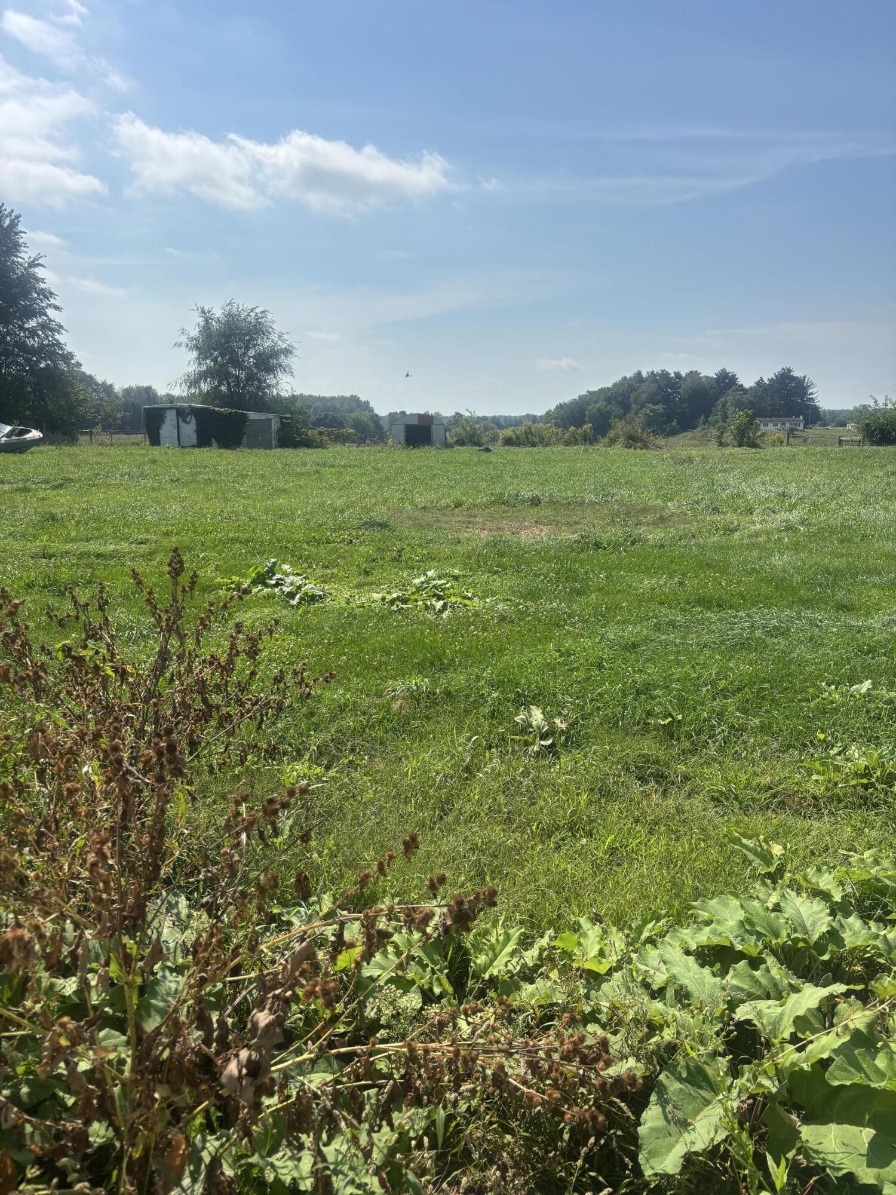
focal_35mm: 26
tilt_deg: -12.2
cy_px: 598
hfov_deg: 53.1
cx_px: 448
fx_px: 897
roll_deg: +0.2
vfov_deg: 67.3
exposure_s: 1/6329
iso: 50
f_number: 1.6
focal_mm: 5.96
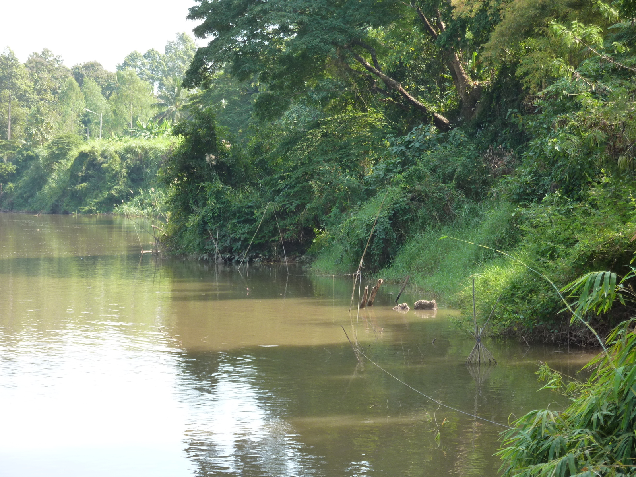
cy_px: 238
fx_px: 1764
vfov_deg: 15.4
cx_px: 318
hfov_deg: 20.4
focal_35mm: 96
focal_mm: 15.8
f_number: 4.3
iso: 125
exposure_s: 1/100
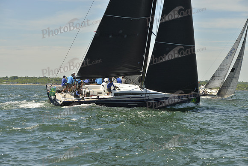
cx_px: 124
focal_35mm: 98
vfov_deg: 14.0
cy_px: 83
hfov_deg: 20.8
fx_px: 675
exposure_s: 1/1600
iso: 280
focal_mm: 98
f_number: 7.1
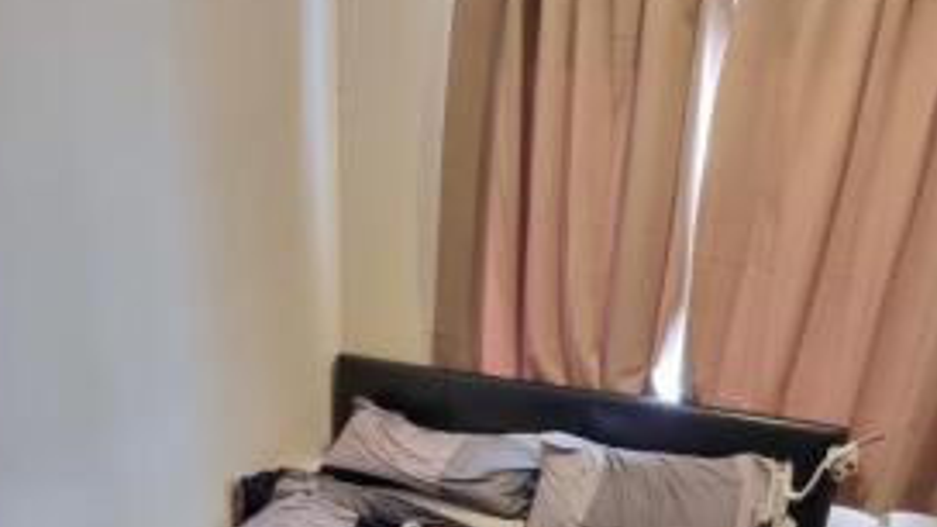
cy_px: 728
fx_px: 1044
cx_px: 513
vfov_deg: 24.0
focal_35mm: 42
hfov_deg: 48.3
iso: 640
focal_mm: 6.7
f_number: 1.8
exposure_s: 1/50
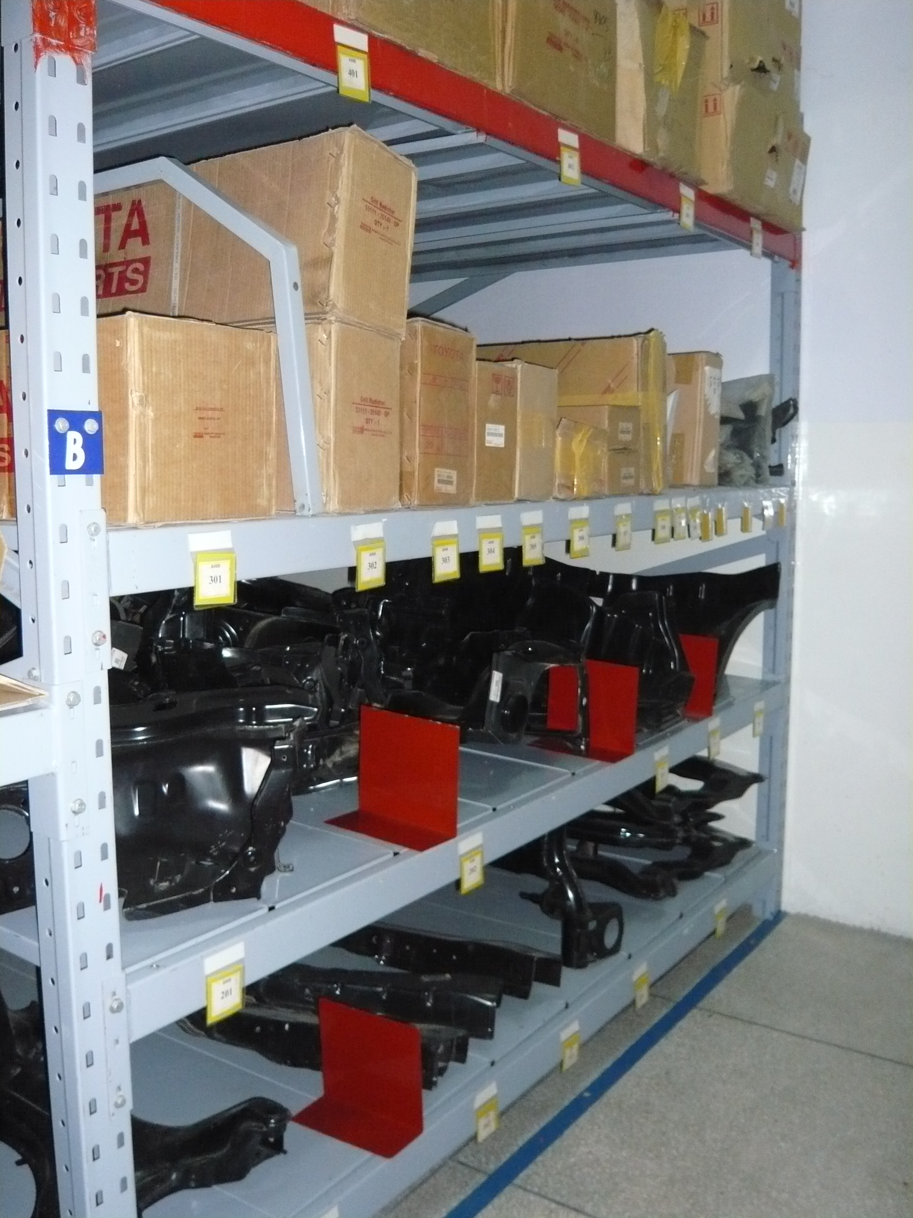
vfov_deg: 56.8
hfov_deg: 44.2
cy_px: 609
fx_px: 1125
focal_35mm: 32
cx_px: 456
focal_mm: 5.2
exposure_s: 1/30
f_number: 3
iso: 320
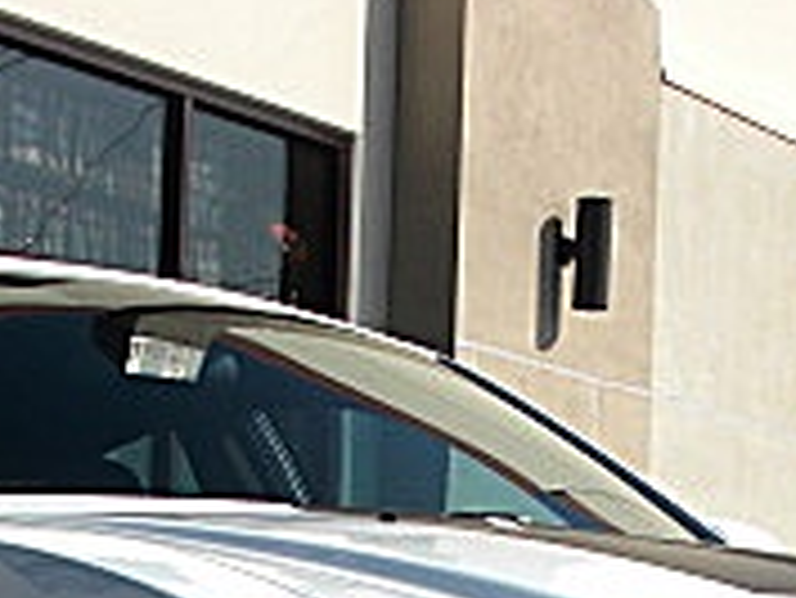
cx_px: 355
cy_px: 980
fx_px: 2991
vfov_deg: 10.9
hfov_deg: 15.2
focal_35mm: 130
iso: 50
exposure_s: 1/160
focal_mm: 6.3
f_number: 7.9
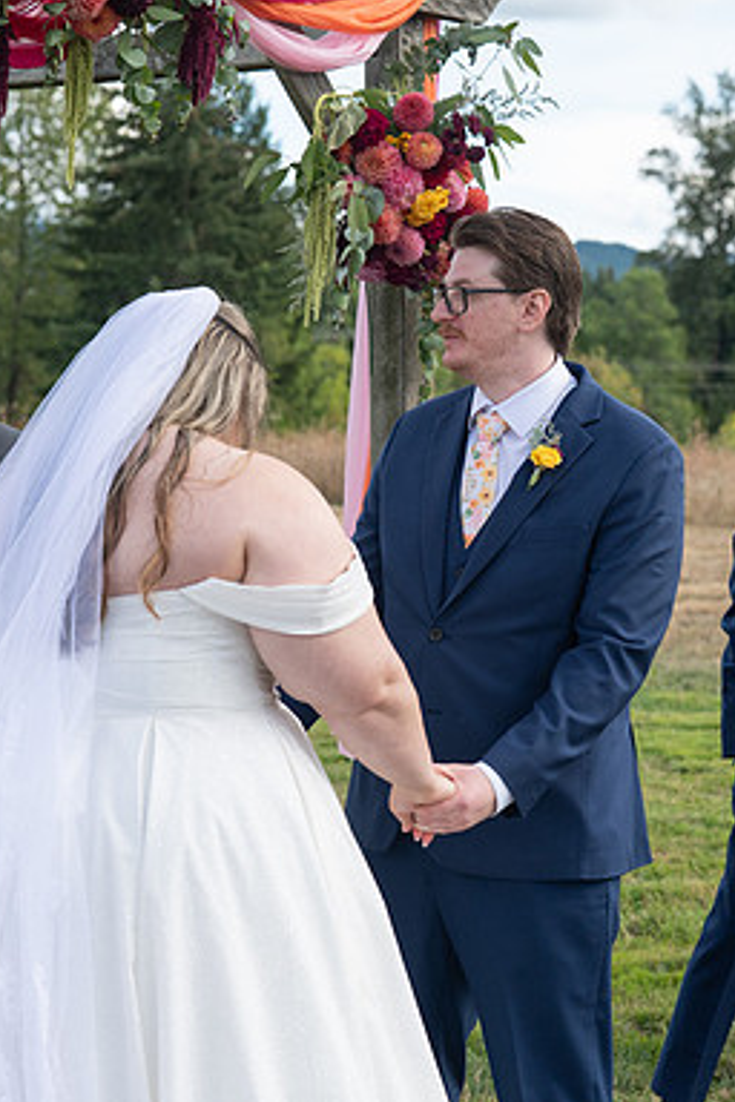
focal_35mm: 83
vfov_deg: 24.5
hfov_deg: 16.5
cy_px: 552
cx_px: 356
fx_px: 2542
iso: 400
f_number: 4.5
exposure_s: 1/1000
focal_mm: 55
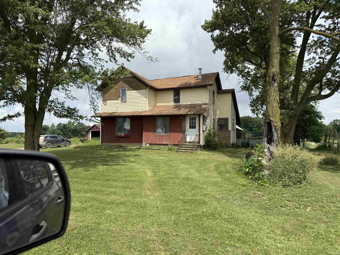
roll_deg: -0.4
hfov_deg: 71.6
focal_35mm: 24
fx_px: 236
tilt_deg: +2.1
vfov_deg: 56.8
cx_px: 170
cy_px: 128
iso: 80
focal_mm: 6.76
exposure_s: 1/4405
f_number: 1.78
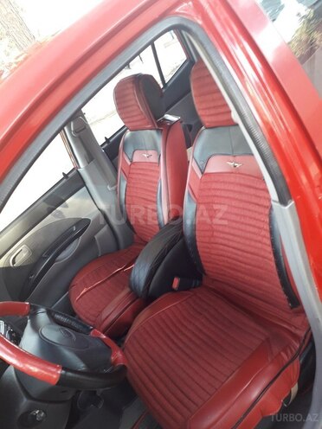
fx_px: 335
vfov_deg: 65.3
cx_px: 161
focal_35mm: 27
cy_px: 214
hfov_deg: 51.4
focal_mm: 3.6
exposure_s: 1/50
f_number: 1.9
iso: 100
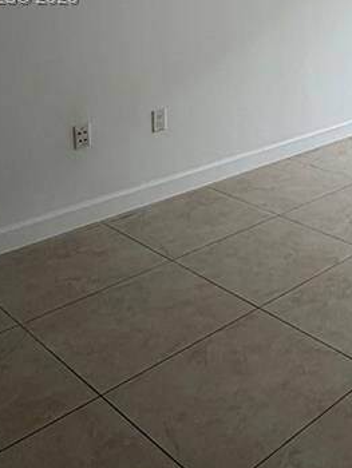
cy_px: -1
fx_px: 650
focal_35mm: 48
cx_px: 432
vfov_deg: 35.7
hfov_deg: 26.6
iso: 125
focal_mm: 2.22
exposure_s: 1/121
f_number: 2.2
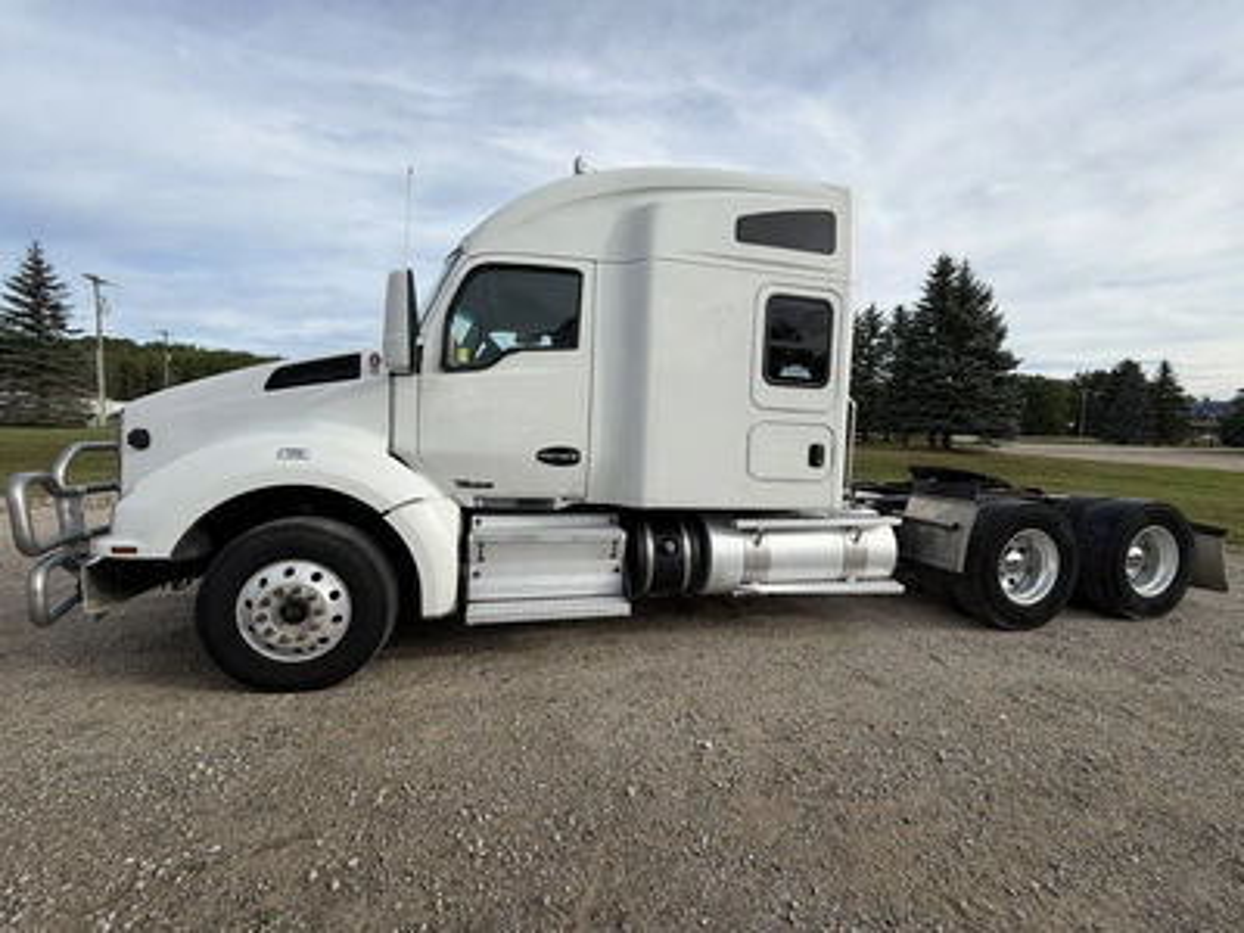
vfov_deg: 85.7
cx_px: 622
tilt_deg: -5.2
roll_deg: -1.0
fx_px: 503
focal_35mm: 14
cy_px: 466
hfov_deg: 102.1
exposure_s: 1/770
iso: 25
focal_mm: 2.22
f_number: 2.2
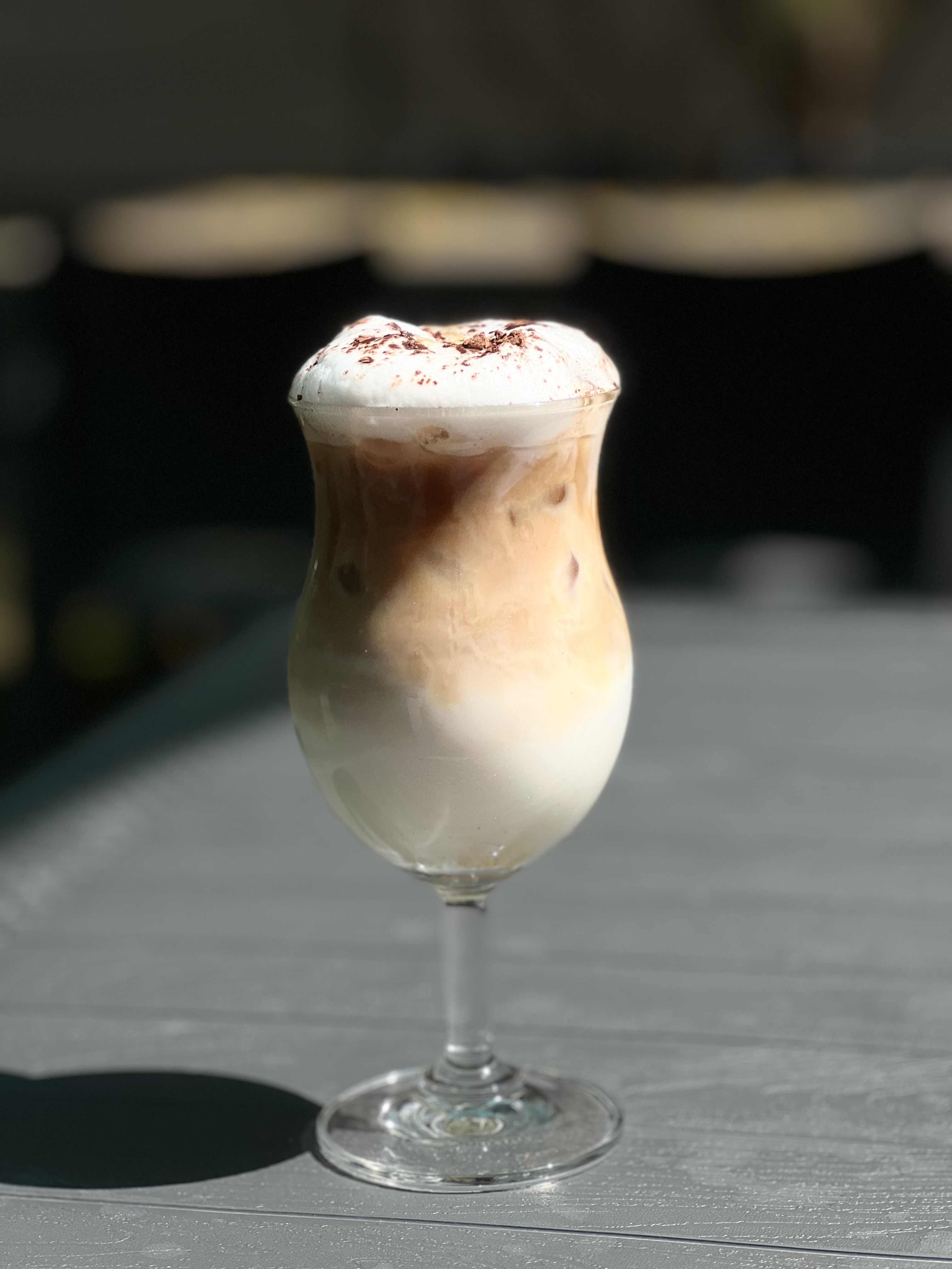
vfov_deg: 25.3
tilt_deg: -10.4
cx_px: 476
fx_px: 2824
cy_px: 634
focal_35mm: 77
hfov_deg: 19.1
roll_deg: +0.8
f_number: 2.8
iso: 32
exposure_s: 1/1014
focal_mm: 9
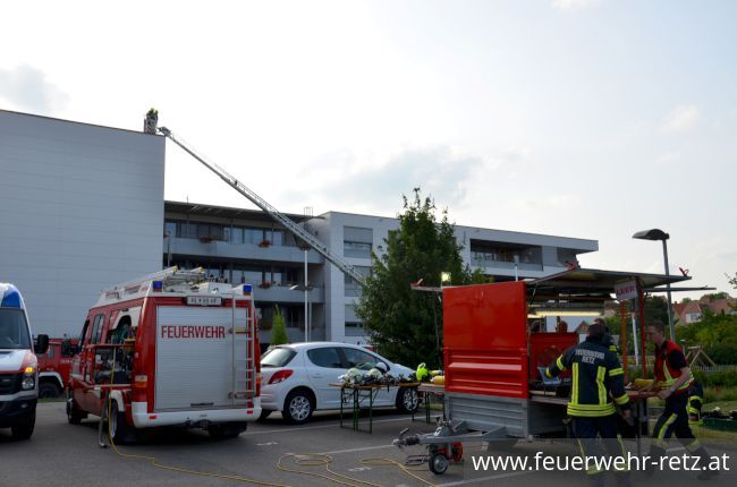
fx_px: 735
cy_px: 244
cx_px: 368
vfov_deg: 36.7
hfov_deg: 53.2
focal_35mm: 36
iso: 160
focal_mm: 24
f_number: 8
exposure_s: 1/250
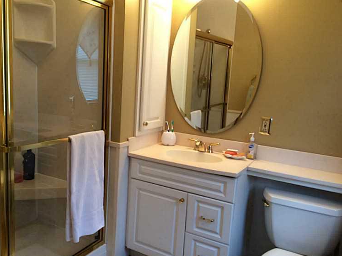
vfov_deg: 45.4
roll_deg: -2.0
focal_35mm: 31
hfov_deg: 58.3
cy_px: 129
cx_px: 166
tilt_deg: -10.1
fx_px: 306
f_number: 2.2
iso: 80
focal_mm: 4.15
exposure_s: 1/30
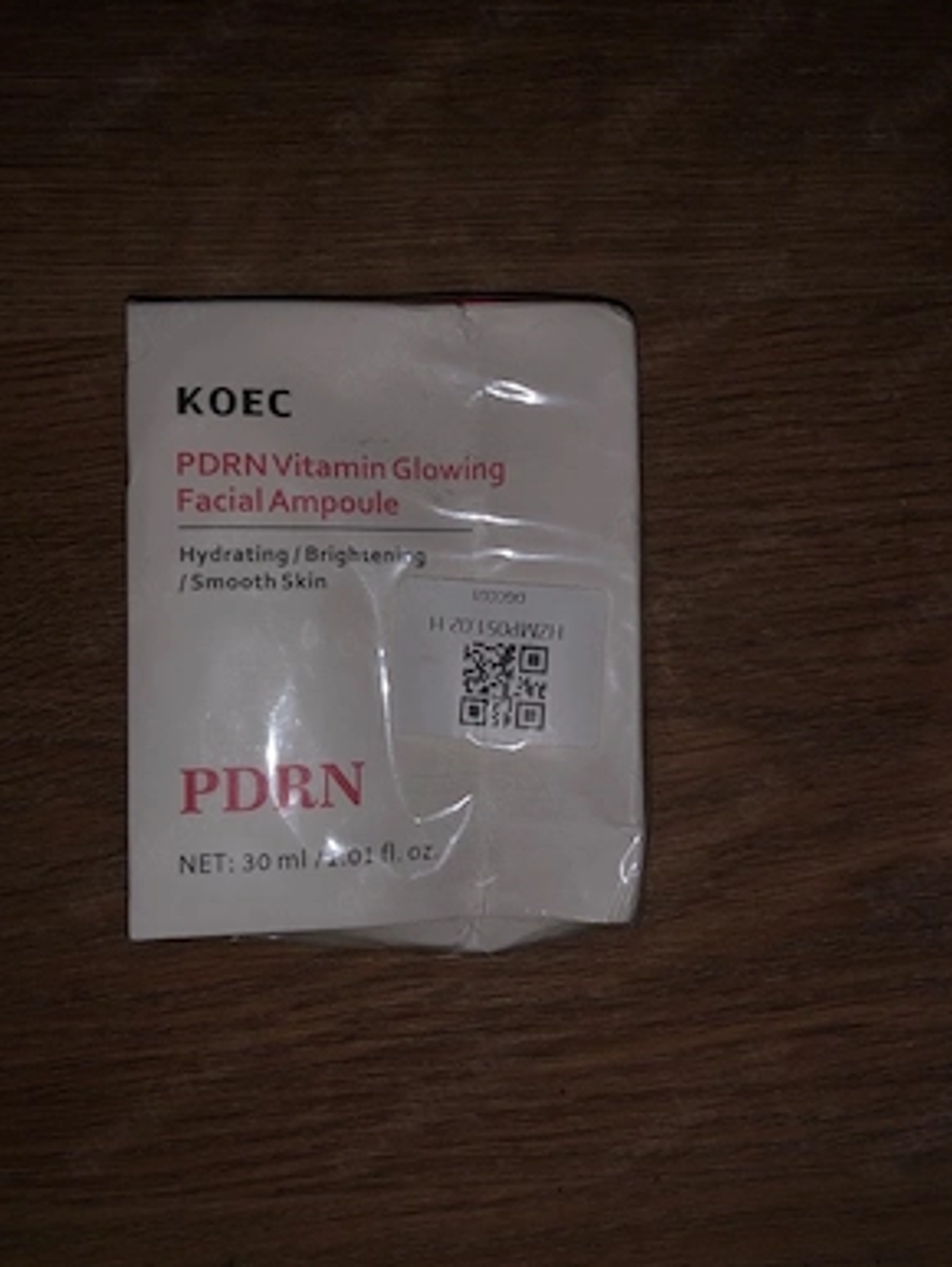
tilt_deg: -86.4
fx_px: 1062
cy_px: 614
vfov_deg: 61.6
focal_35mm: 29
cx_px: 466
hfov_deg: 48.3
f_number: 1.8
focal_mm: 4
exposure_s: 1/42
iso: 20
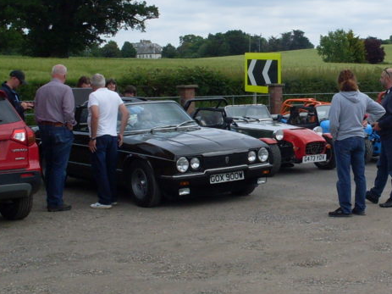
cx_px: 367
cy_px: 154
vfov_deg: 17.6
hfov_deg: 22.6
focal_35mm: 84
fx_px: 951
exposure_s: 1/250
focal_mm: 6.3
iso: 80
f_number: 8.4
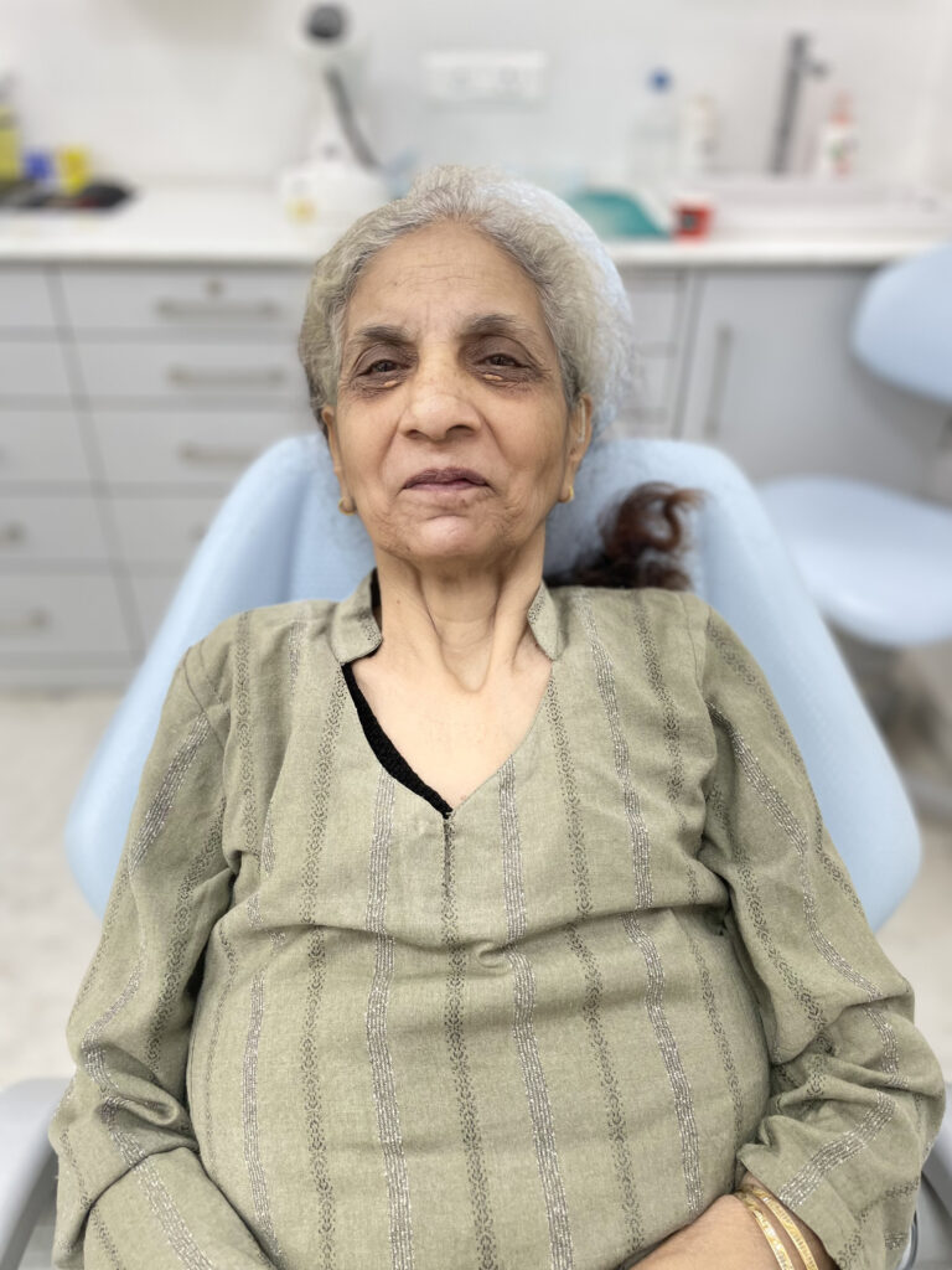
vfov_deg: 67.3
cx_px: 476
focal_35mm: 26
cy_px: 635
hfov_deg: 53.1
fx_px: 953
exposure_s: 1/100
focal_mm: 4.2
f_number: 1.6
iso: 125
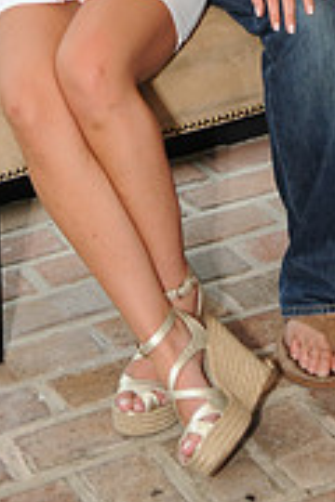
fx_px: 2024
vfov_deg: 13.4
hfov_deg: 9.4
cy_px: -229
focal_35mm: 145
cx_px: 248
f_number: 5
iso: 500
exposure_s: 1/80
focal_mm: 45
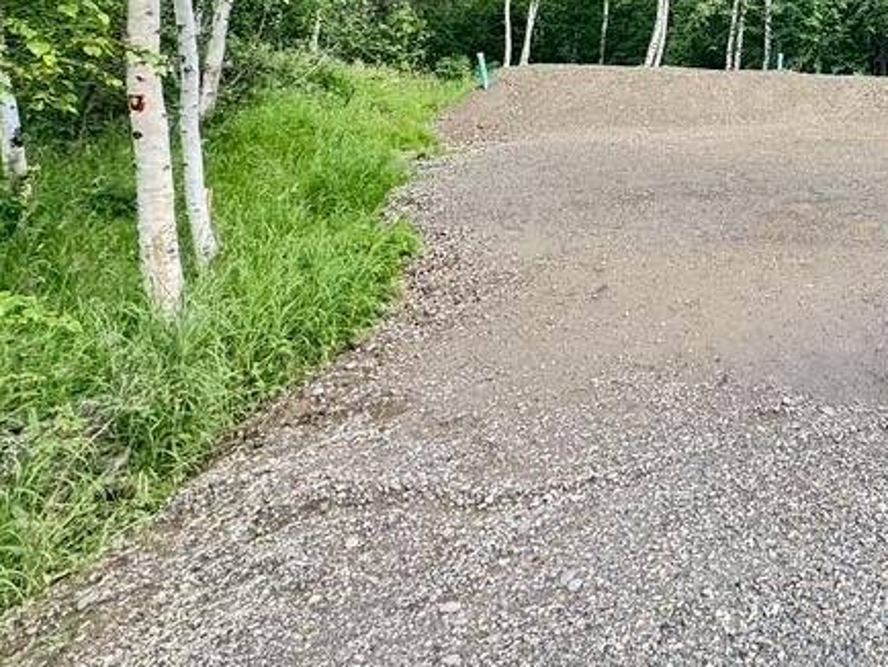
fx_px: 847
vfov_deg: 39.6
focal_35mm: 33
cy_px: 57
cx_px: 913
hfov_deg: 45.5
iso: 40
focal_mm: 2.22
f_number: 2.2
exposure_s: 1/109
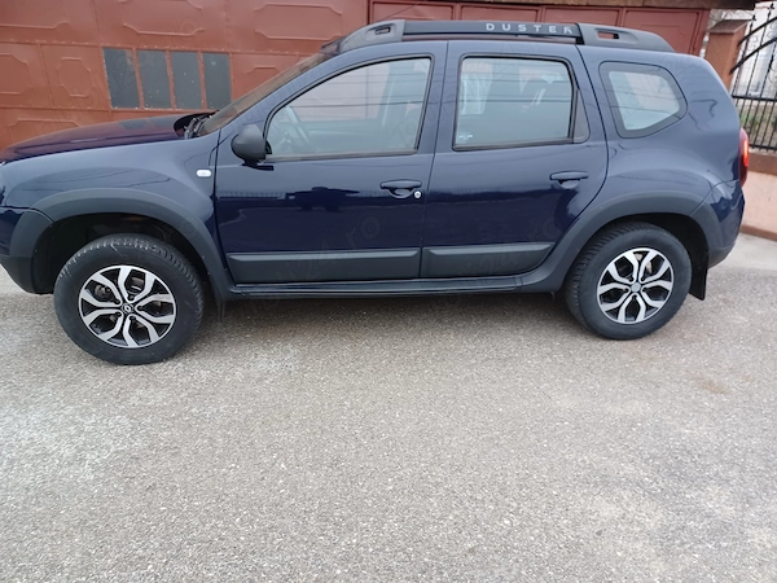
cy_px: 292
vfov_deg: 54.9
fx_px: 561
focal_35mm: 25
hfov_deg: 69.4
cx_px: 388
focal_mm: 4.6
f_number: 1.8
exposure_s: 1/25
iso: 320
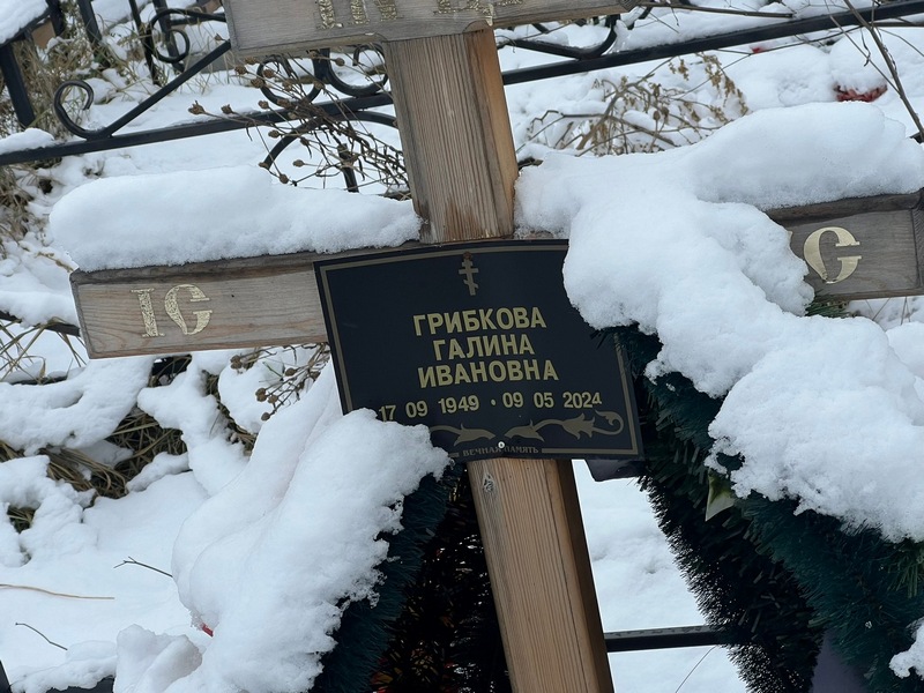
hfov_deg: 25.3
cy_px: 346
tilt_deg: -20.3
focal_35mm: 77
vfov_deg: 19.1
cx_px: 462
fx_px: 2055
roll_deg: +14.5
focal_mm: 9
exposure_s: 1/99
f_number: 2.8
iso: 32
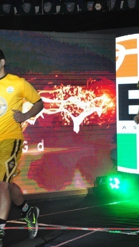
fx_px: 905
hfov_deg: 8.8
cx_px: 74
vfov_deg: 15.6
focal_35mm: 138
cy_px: 124
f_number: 5
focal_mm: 58
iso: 3200
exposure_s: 1/125
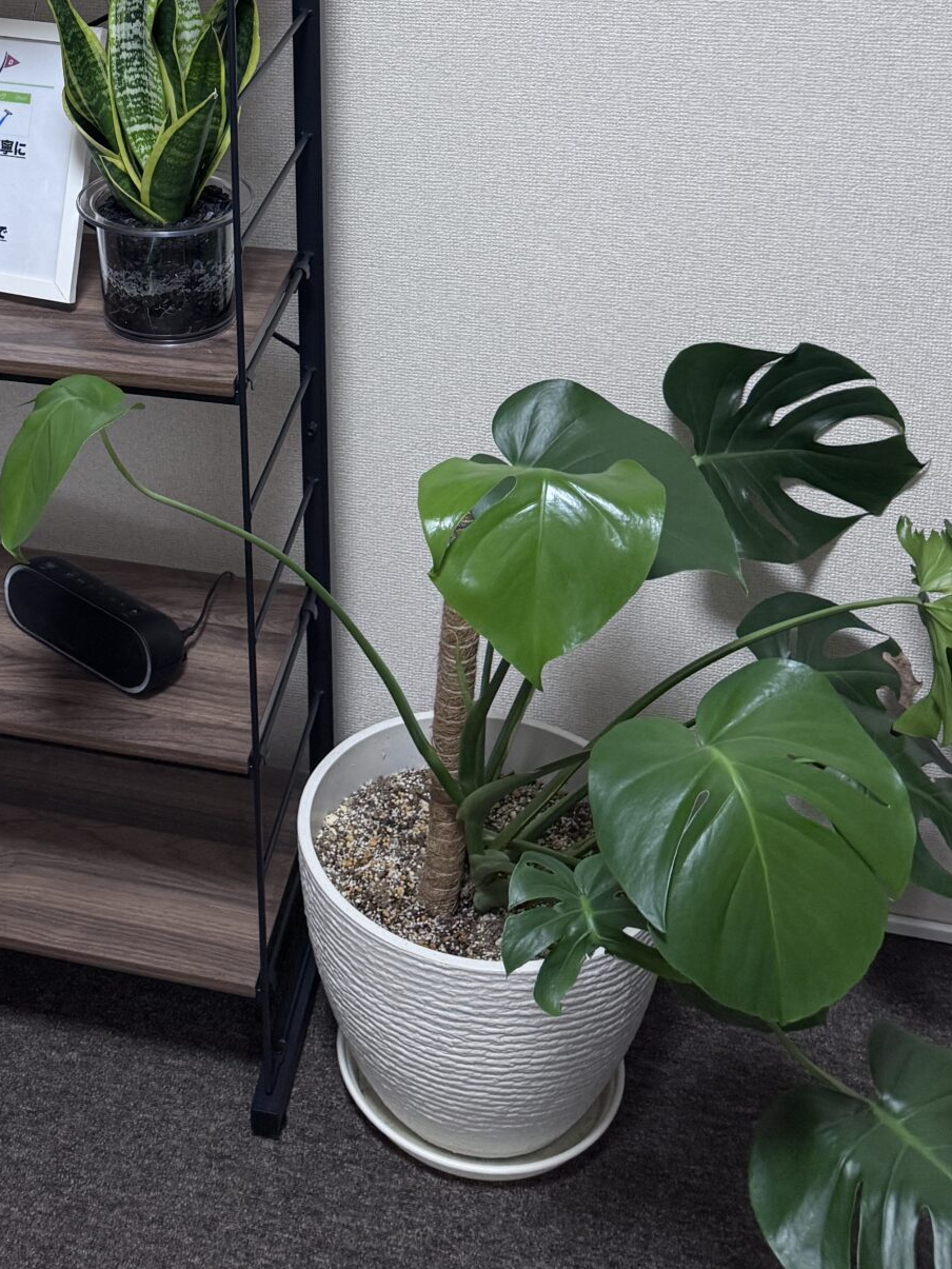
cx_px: 87
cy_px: 33
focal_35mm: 51
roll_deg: +4.5
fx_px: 1870
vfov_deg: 34.5
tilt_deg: -16.8
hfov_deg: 27.5
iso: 200
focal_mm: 6.76
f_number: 1.78
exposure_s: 1/78
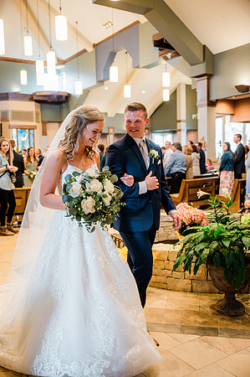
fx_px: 365
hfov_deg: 37.8
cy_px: 188
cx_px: 125
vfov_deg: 54.5
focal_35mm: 35
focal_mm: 35
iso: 1000
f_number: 2.8
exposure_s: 1/250
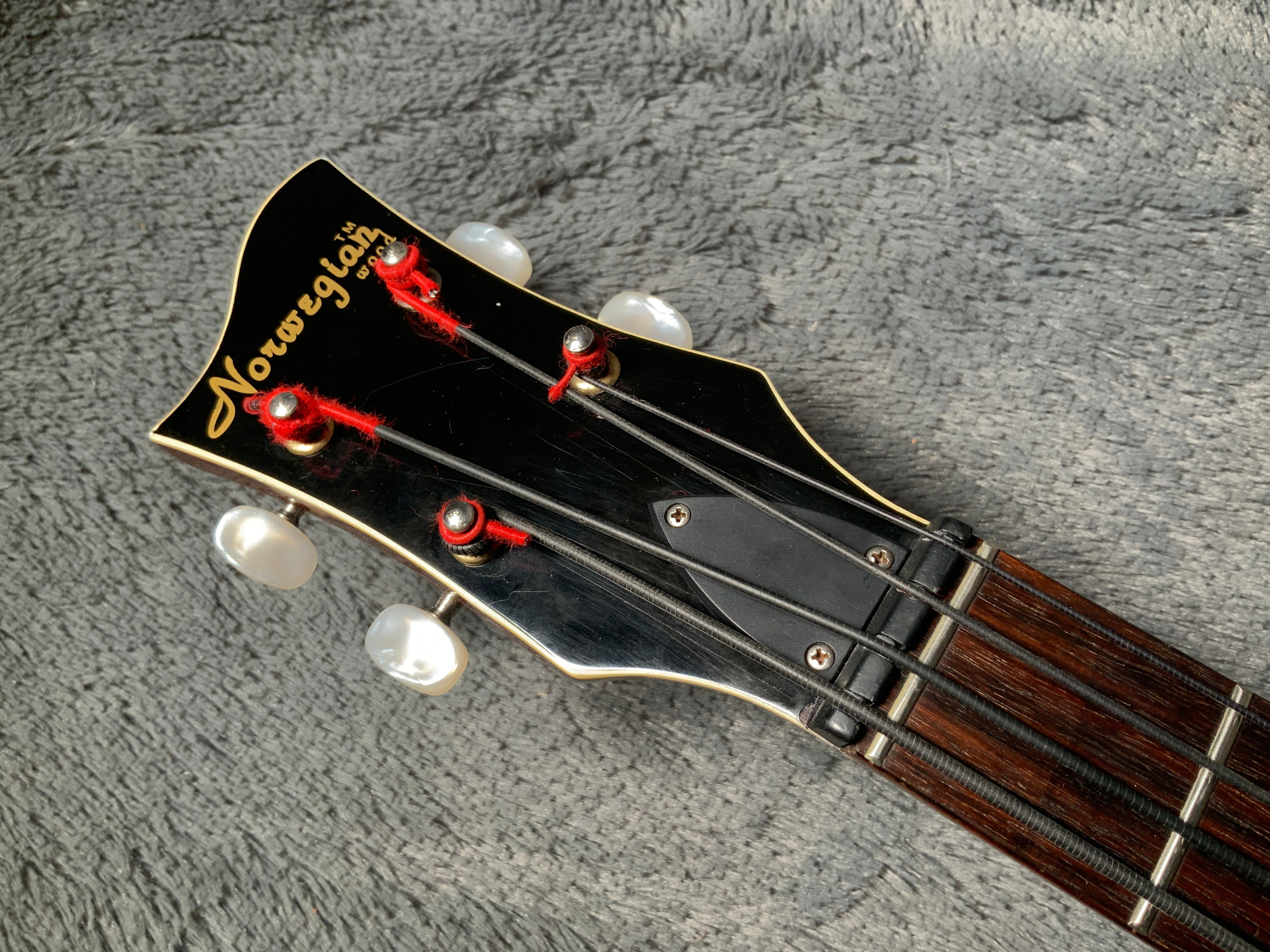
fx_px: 1064
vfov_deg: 48.2
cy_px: 476
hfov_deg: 61.7
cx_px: 635
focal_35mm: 29
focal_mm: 3
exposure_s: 1/104
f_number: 1.8
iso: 50
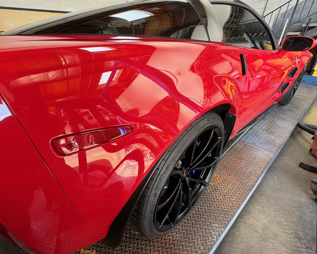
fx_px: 169
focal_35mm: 18
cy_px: 114
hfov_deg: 84.5
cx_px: 117
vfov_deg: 73.6
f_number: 2.2
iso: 250
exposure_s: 1/99
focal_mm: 2.22
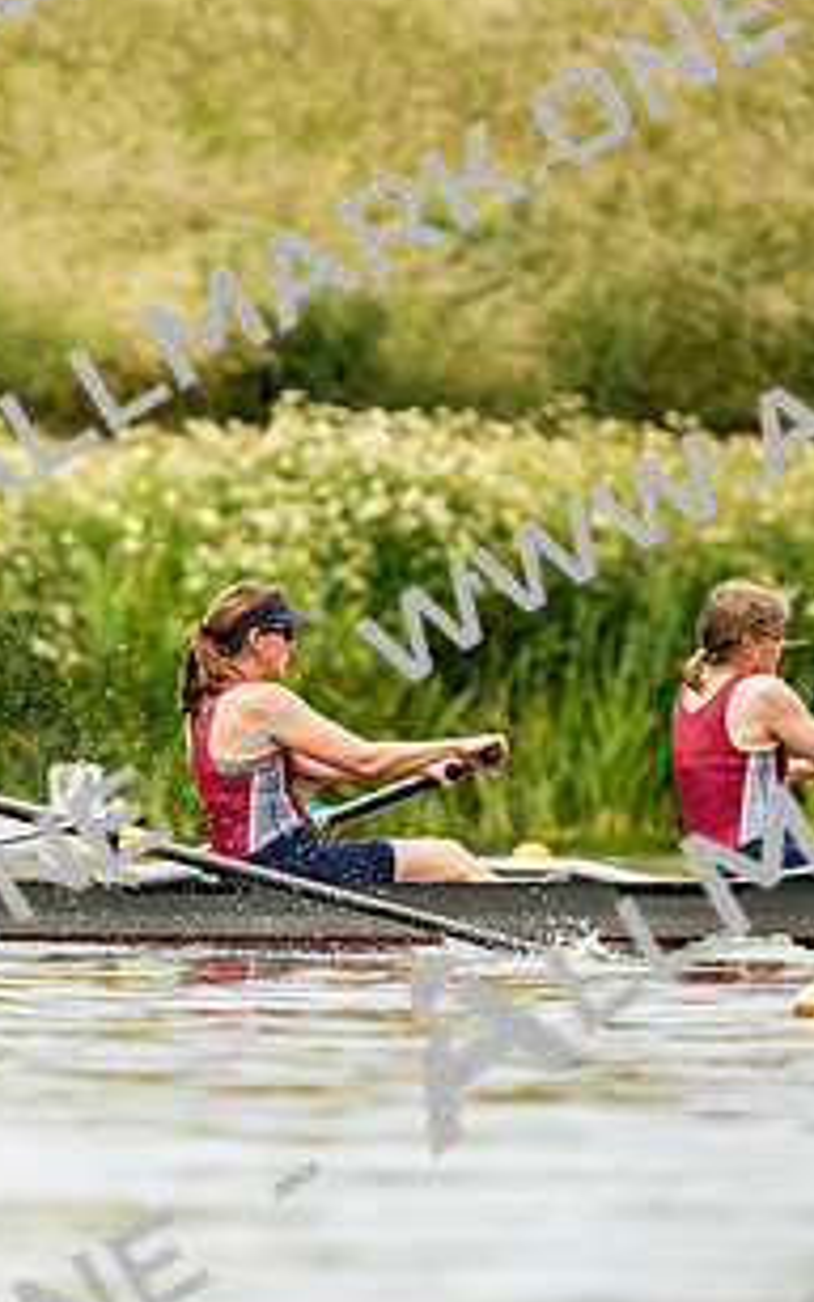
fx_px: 31895
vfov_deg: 2.3
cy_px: 753
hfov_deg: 1.5
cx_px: 47
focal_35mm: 899
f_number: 6.3
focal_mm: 467
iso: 500
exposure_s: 1/2000
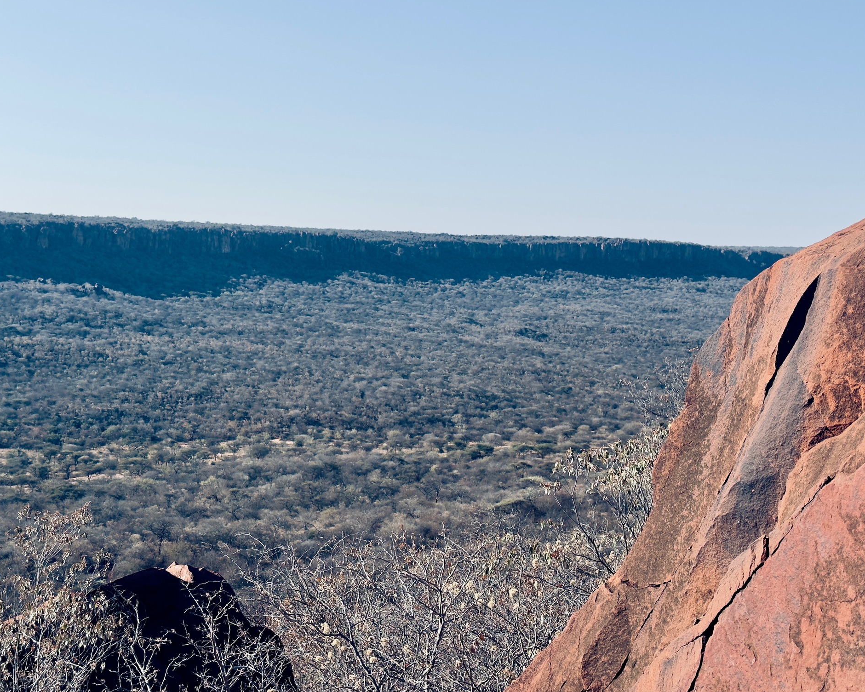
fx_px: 1306
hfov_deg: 36.6
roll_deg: -0.6
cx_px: 452
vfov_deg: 29.7
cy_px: 348
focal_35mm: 51
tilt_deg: -3.1
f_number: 1.78
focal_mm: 6.76
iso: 64
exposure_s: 1/4049
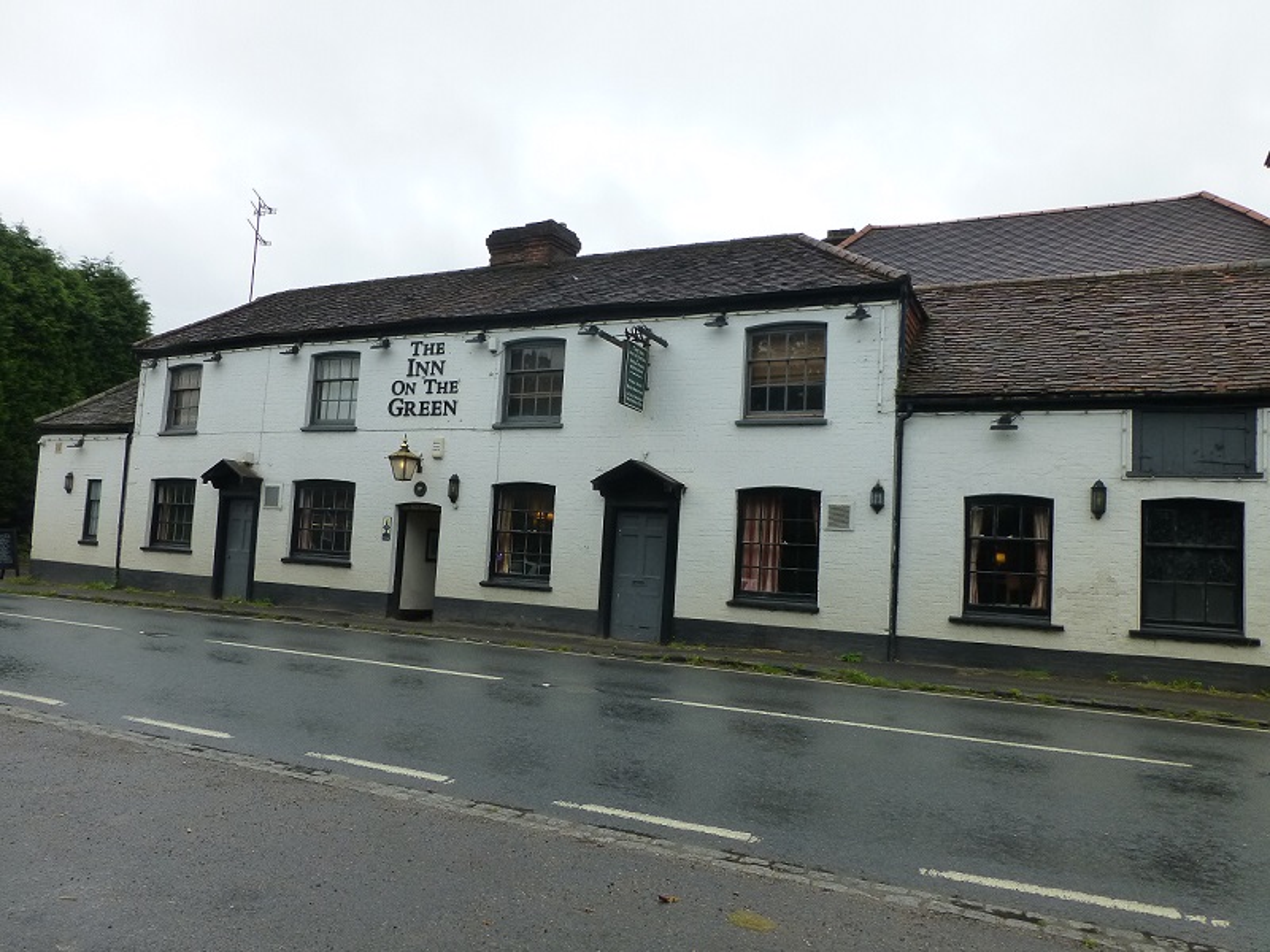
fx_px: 881
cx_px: 635
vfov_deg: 56.8
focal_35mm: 24
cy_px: 476
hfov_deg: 71.6
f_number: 4
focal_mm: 4.3
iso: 160
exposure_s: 1/320
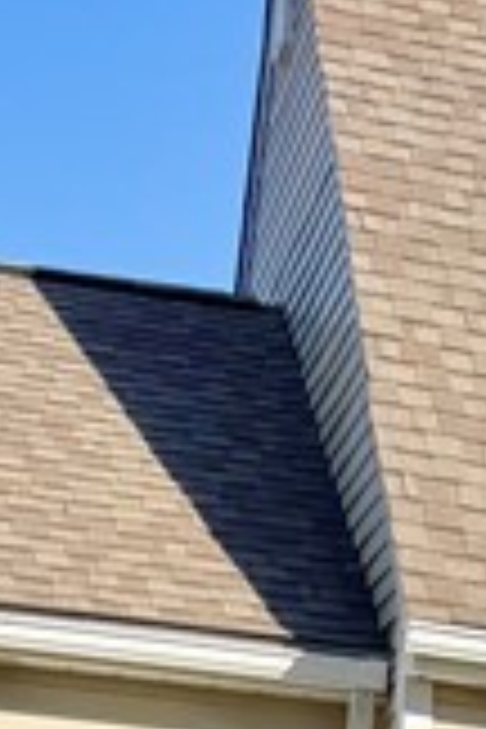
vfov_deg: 11.7
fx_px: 3199
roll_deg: -3.6
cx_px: 1197
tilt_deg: -3.0
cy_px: 1454
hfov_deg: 8.0
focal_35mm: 158
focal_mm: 6.76
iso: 80
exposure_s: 1/2611
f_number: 1.78
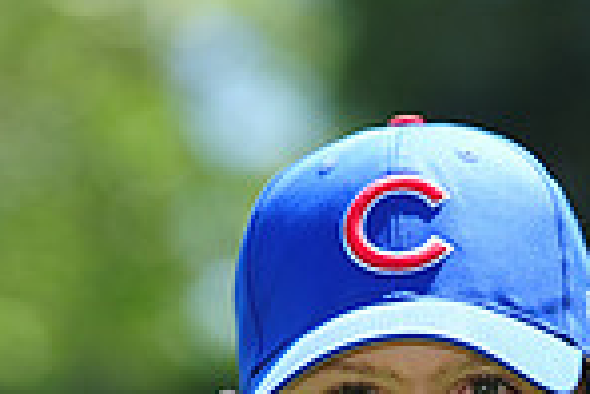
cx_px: 474
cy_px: 625
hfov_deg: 2.6
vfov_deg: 1.8
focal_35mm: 783
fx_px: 12845
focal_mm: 200
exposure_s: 1/400
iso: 200
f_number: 5.6
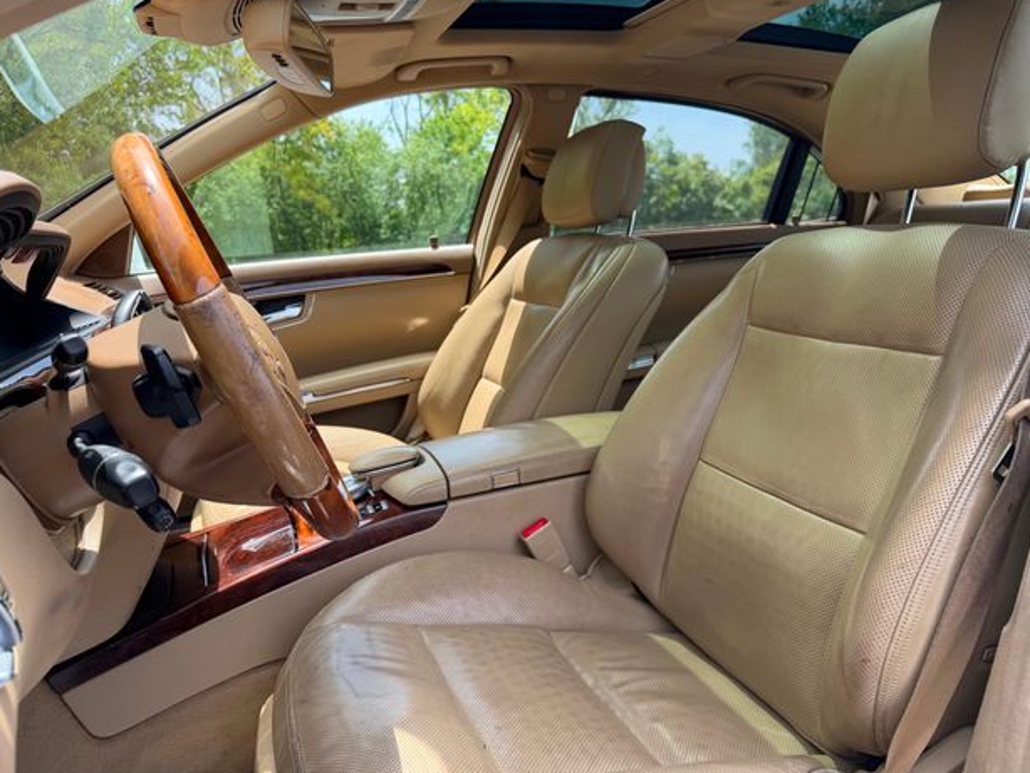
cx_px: 523
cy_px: 382
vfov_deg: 54.9
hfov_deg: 69.4
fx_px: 744
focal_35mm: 25
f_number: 1.78
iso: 100
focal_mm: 6.76
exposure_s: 1/1122
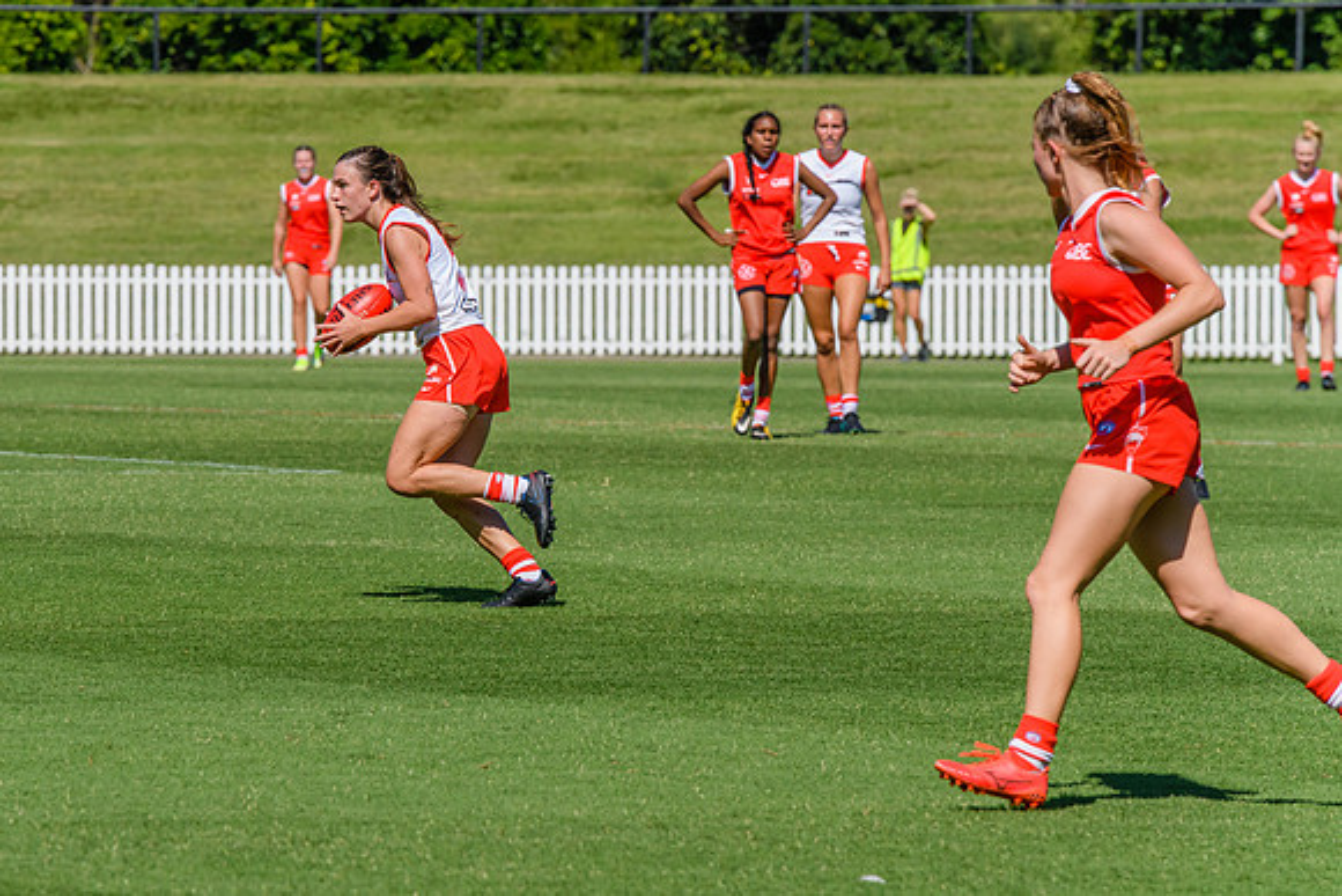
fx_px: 13811
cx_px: 467
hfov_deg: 5.6
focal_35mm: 370
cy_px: 453
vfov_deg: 3.7
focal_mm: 280
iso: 800
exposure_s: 1/2000
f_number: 9
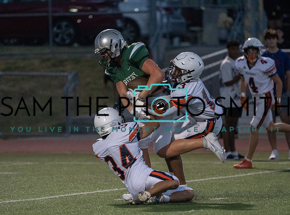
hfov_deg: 4.1
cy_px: 125
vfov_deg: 3.0
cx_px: 142
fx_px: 4064
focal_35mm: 488
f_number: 5.6
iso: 10000
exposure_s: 1/1000
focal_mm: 382
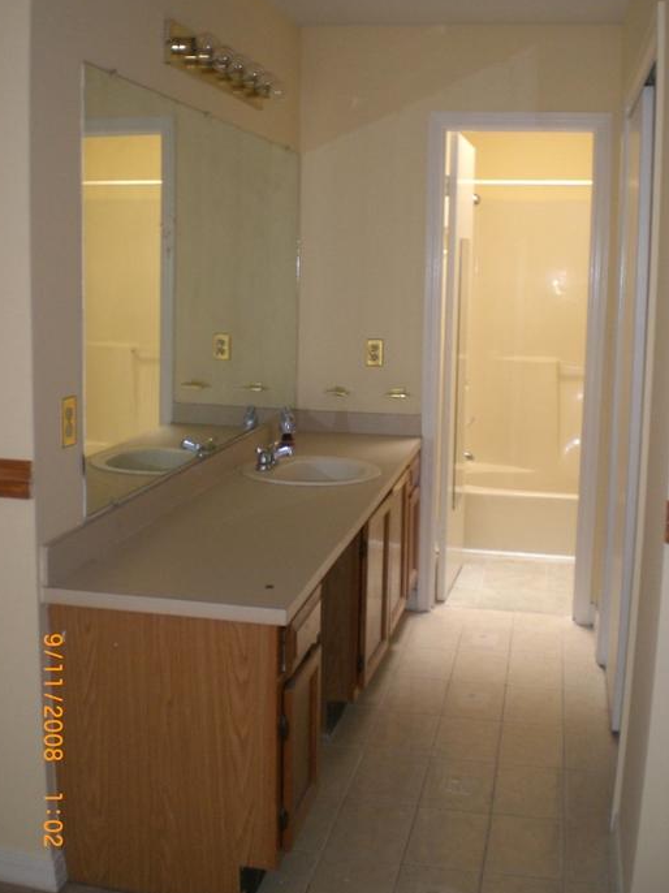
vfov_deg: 47.9
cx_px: 327
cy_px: 444
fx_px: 1006
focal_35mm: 39
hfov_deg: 36.8
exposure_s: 1/30
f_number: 3.1
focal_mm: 6.3
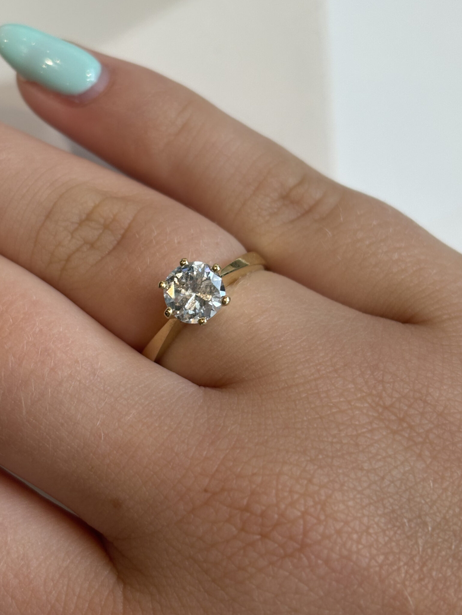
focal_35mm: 65
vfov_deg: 29.8
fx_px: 1157
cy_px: 258
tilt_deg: -68.7
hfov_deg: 22.5
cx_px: 180
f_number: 1.6
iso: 32
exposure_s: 1/100
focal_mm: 5.96
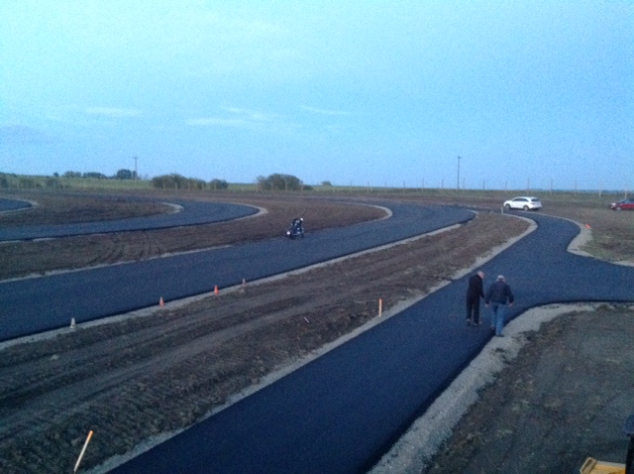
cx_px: 317
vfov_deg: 40.6
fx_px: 640
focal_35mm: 35
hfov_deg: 52.7
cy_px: 237
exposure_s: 1/15
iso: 800
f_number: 2.4
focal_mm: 4.28
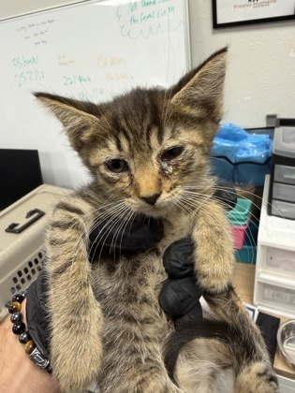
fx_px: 273
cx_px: 148
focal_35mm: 24
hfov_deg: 56.8
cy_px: 196
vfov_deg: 71.6
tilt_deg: -27.7
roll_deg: +11.5
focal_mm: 2.22
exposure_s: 1/75
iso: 160
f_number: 2.2
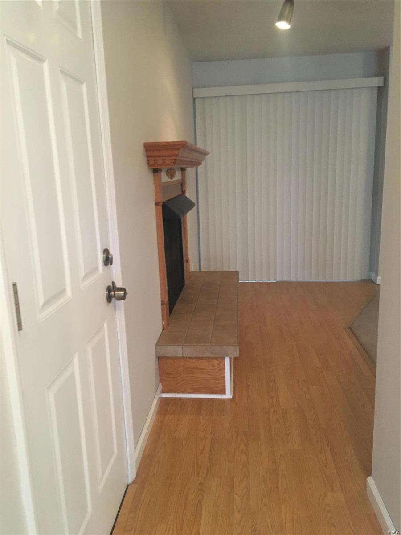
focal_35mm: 29
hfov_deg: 48.2
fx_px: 448
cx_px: 200
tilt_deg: -12.6
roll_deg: +1.6
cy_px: 268
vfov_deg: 61.7
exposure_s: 1/24
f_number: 2.2
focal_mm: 4.15
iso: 200
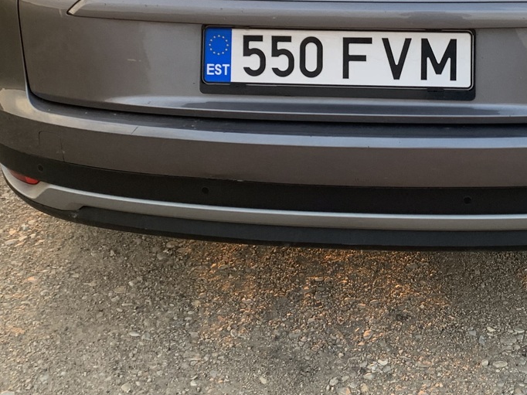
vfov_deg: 22.4
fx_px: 928
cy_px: -59
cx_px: 408
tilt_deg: -12.5
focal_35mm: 61
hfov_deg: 31.0
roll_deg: -0.5
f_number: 1.8
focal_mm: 4.25
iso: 32
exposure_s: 1/122
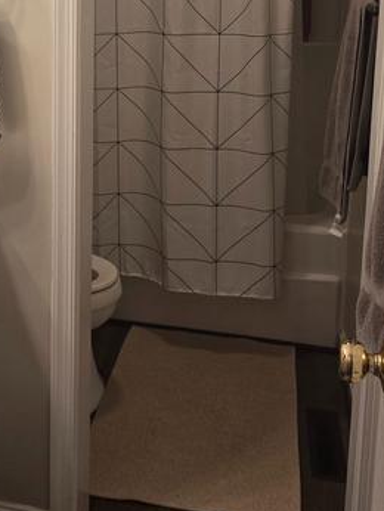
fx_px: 753
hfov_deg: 28.0
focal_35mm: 51
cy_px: 93
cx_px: 75
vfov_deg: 36.1
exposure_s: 1/120
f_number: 1.7
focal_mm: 6.3
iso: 160
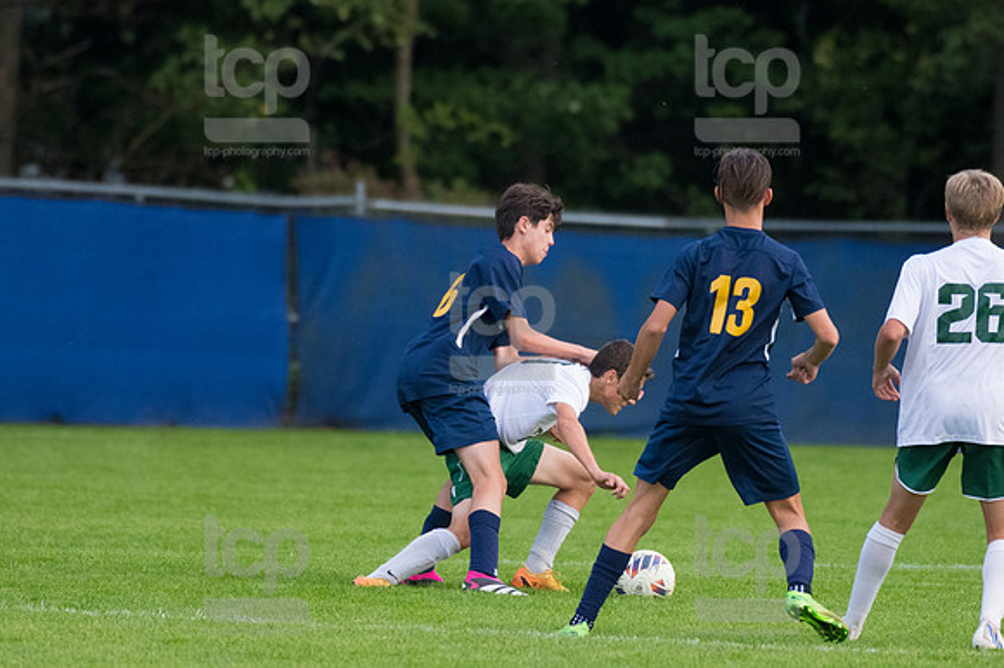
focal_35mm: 600
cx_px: 502
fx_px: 16723
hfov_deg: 3.4
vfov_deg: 2.3
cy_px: 334
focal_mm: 400
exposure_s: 1/2000
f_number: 5.6
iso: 3200
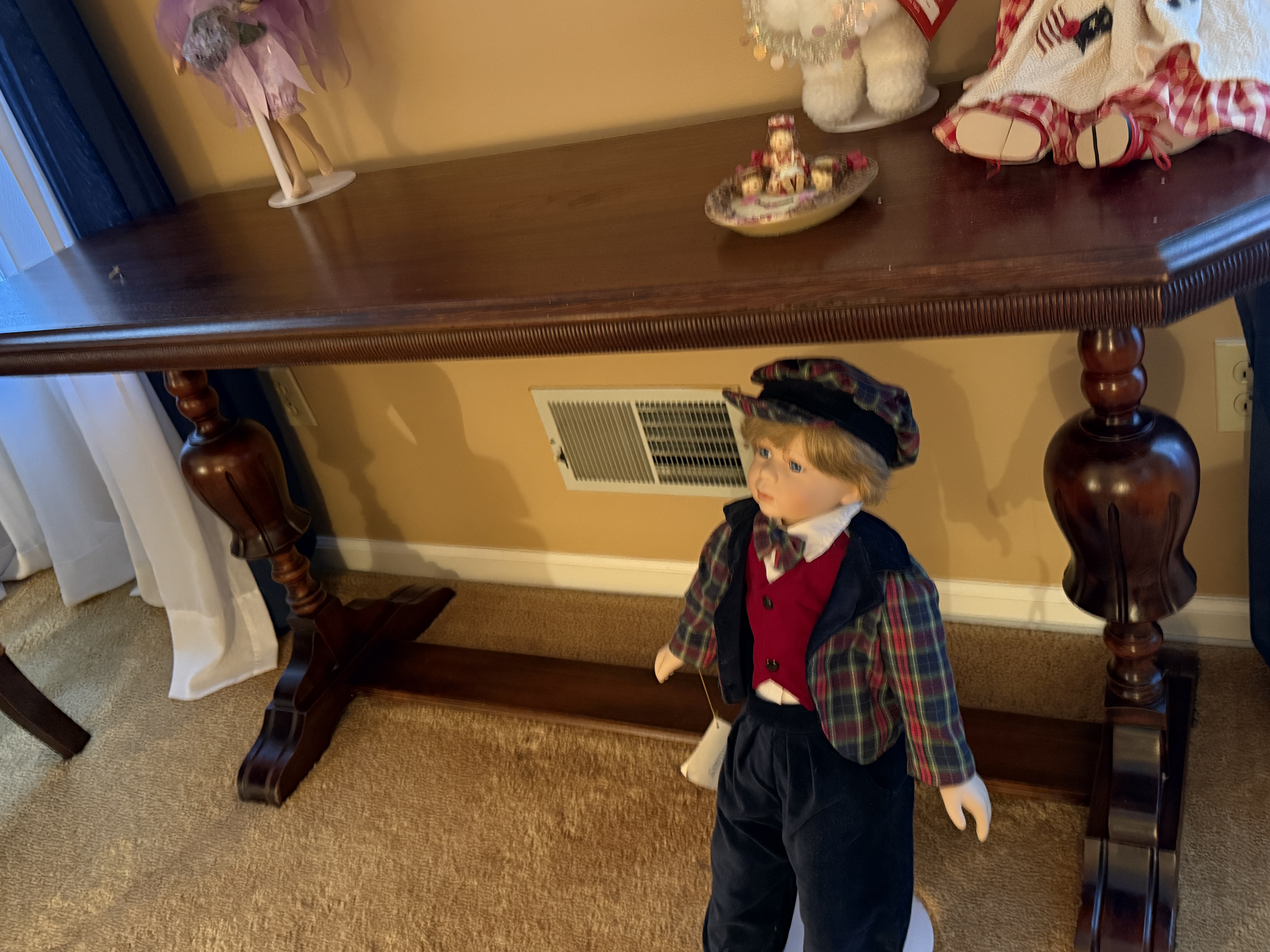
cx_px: 671
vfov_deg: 48.2
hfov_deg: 61.6
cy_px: 444
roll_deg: +16.5
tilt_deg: -29.3
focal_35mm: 29
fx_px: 1064
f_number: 1.78
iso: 800
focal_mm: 6.76
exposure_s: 1/30
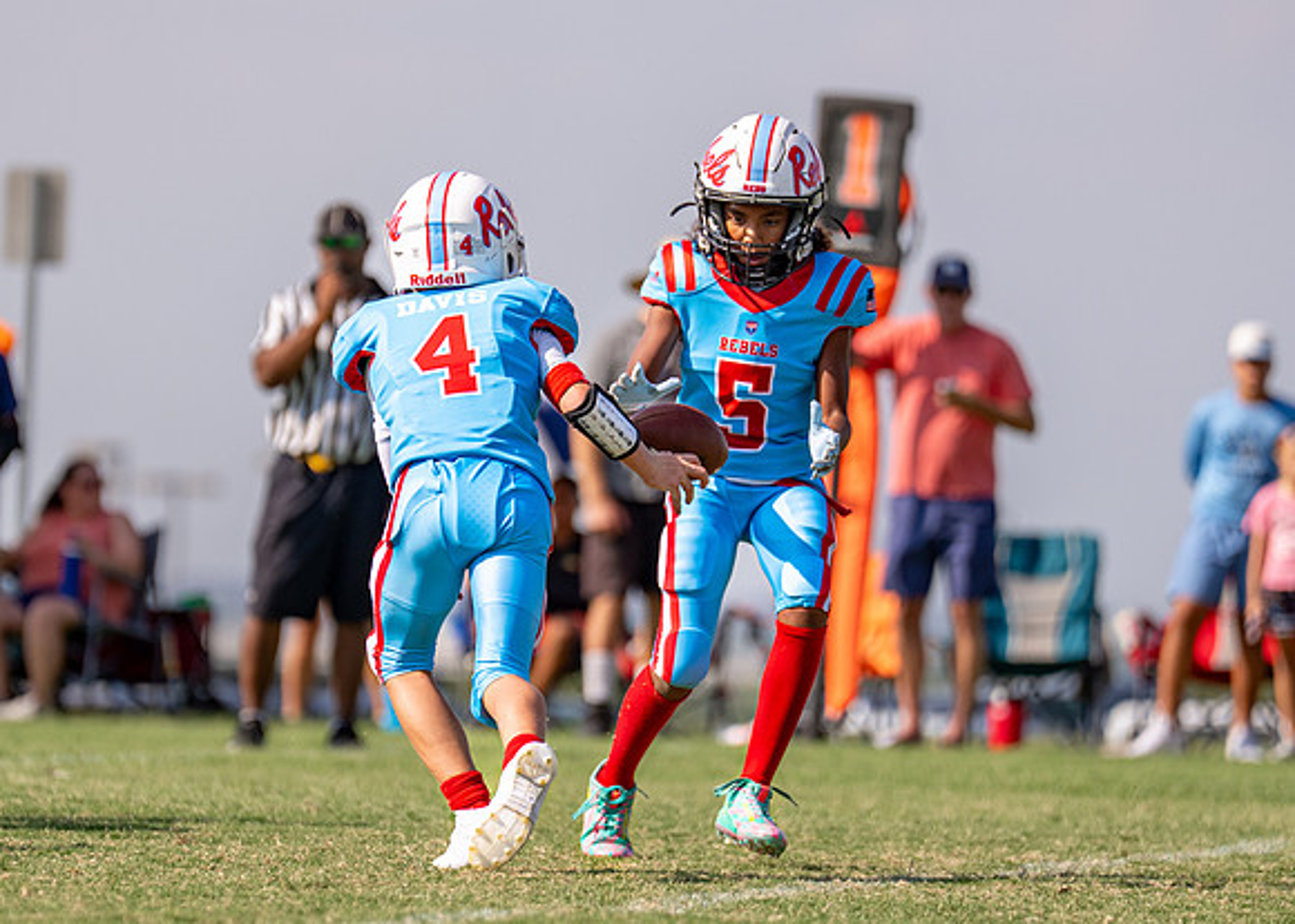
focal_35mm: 389
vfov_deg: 3.7
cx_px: 515
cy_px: 439
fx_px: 14302
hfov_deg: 5.2
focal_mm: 200
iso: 125
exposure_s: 1/3200
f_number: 2.8
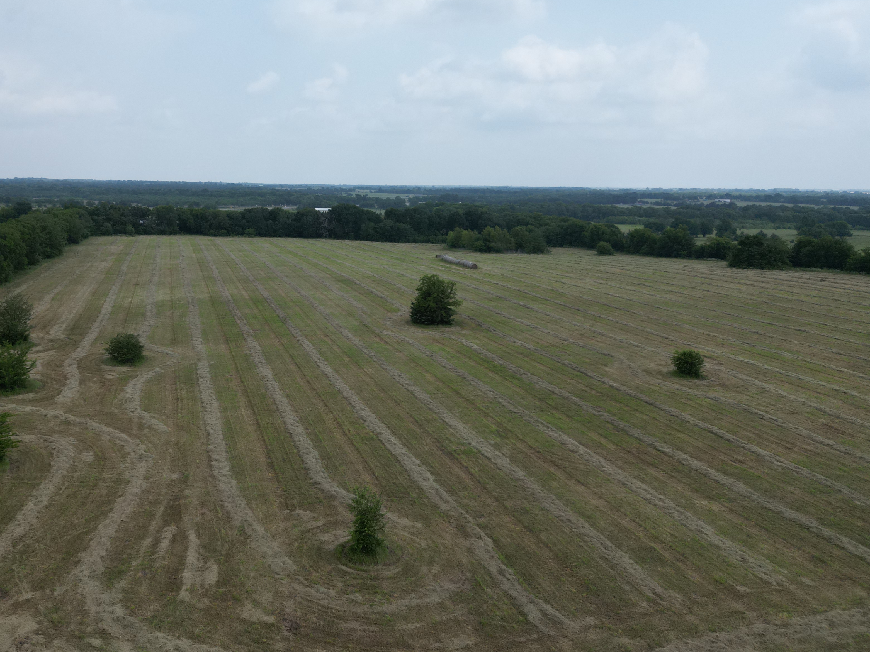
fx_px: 779
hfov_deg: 57.7
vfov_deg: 45.4
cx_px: 334
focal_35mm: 31
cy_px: 311
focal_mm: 6.72
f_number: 1.7
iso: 140
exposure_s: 1/3200
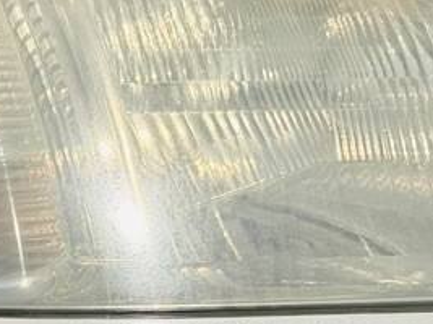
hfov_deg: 8.4
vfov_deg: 6.4
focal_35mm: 230
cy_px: 334
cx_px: -204
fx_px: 2876
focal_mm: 6.76
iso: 64
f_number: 1.78
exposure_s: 1/11364
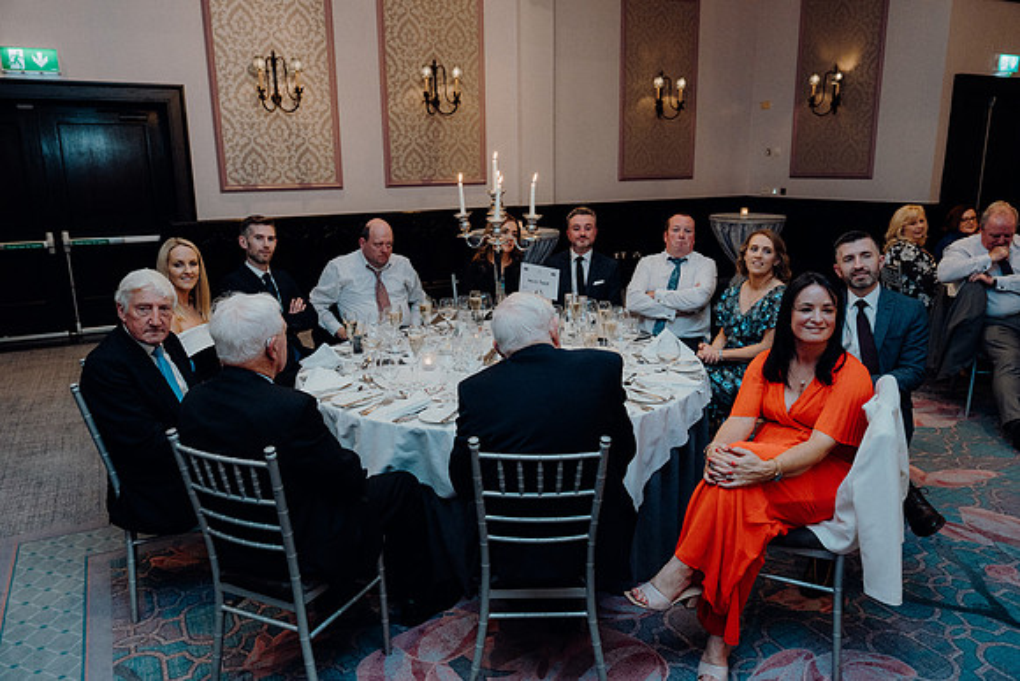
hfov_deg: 69.4
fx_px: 737
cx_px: 510
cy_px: 340
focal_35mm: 26
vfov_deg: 49.6
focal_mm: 26
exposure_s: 1/160
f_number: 3.5
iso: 2500
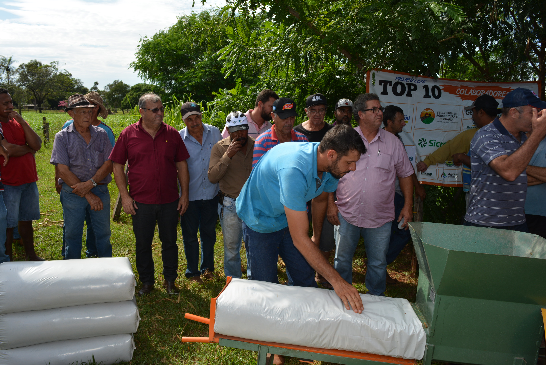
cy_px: 182
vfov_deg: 48.0
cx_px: 273
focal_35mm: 27
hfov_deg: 67.3
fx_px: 410
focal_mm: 18
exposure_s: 1/200
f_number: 9
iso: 100
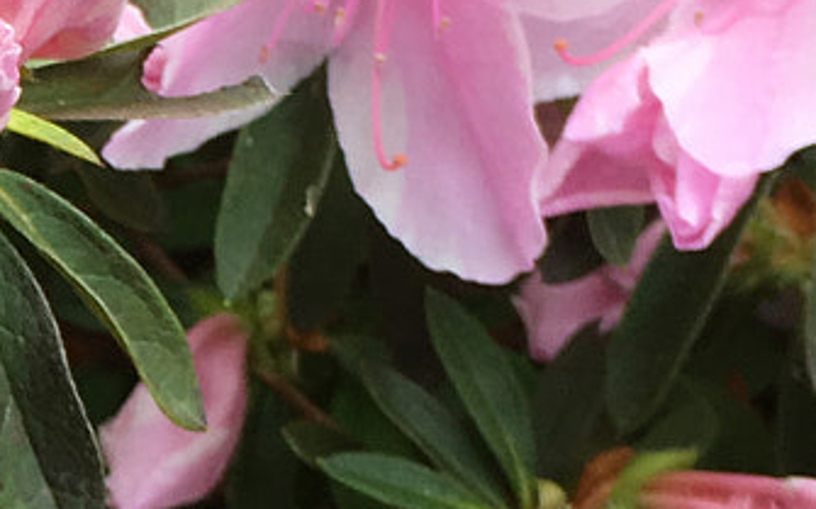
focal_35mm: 147
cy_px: 317
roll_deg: +0.0
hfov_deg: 13.5
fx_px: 3267
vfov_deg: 8.9
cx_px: -339
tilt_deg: -33.6
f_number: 2.2
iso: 25
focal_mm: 4.15
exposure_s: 1/234
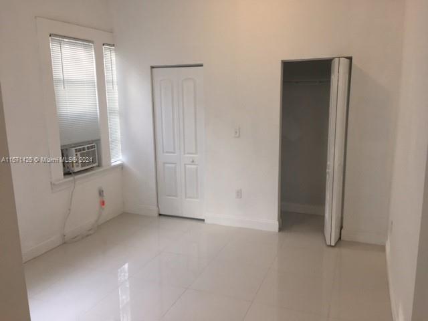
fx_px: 359
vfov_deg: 48.2
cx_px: 214
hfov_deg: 61.7
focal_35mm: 29
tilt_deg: -10.3
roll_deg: +0.5
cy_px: 160
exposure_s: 1/30
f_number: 2.2
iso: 40
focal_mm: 4.15
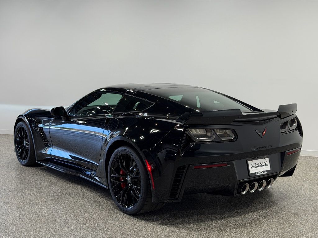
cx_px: 159
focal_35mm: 48
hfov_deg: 39.7
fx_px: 441
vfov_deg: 30.3
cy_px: 119
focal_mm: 6.76
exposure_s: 1/242
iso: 64
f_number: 1.78
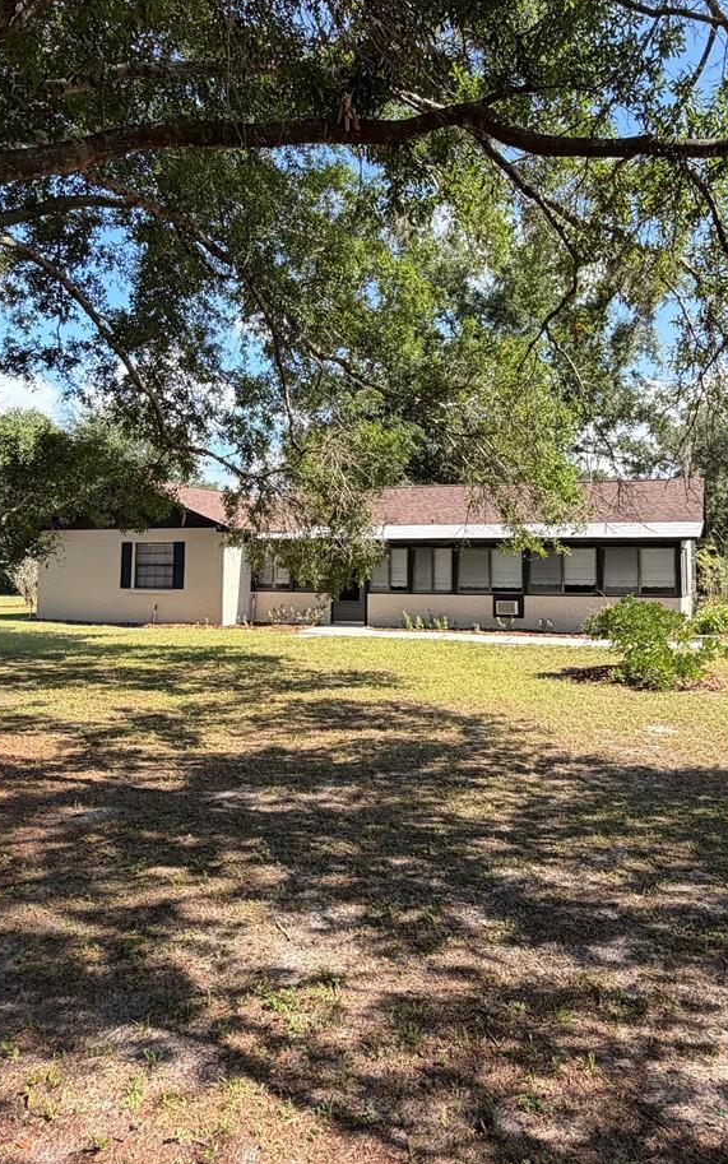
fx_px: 825
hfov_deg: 47.2
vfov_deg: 70.0
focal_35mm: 26
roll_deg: +1.2
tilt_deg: +5.1
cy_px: 496
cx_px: 454
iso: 50
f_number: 2.2
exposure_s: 1/502
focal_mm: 2.22
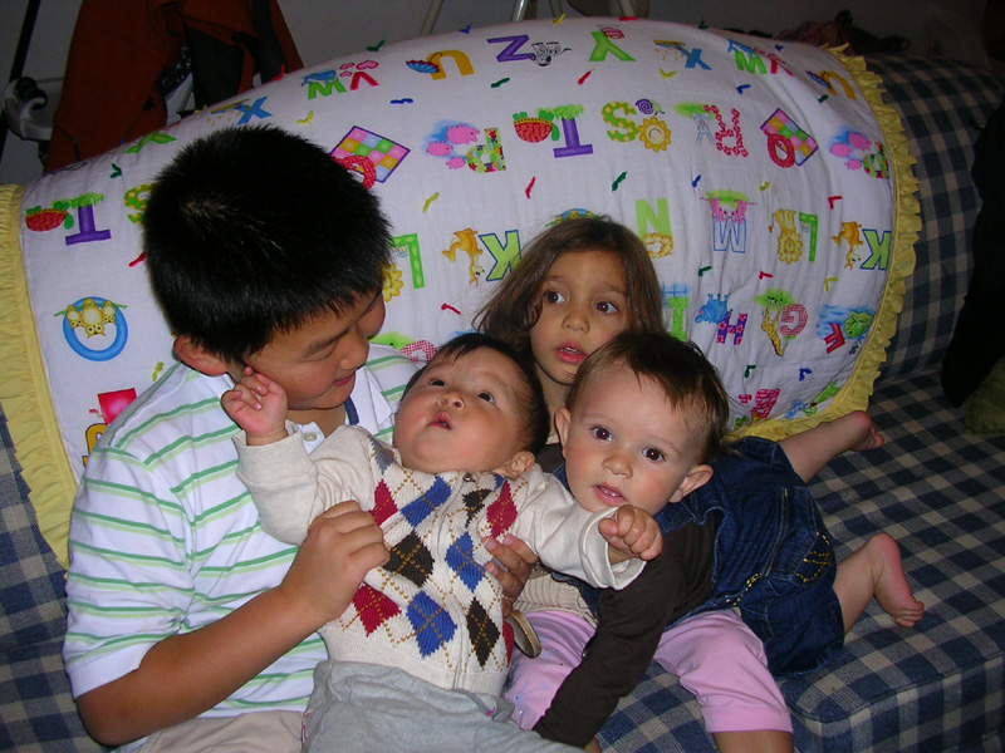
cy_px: 376
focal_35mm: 38
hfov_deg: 49.0
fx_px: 1103
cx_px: 502
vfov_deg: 37.7
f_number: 2.8
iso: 50
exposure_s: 1/60.1
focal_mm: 5.8
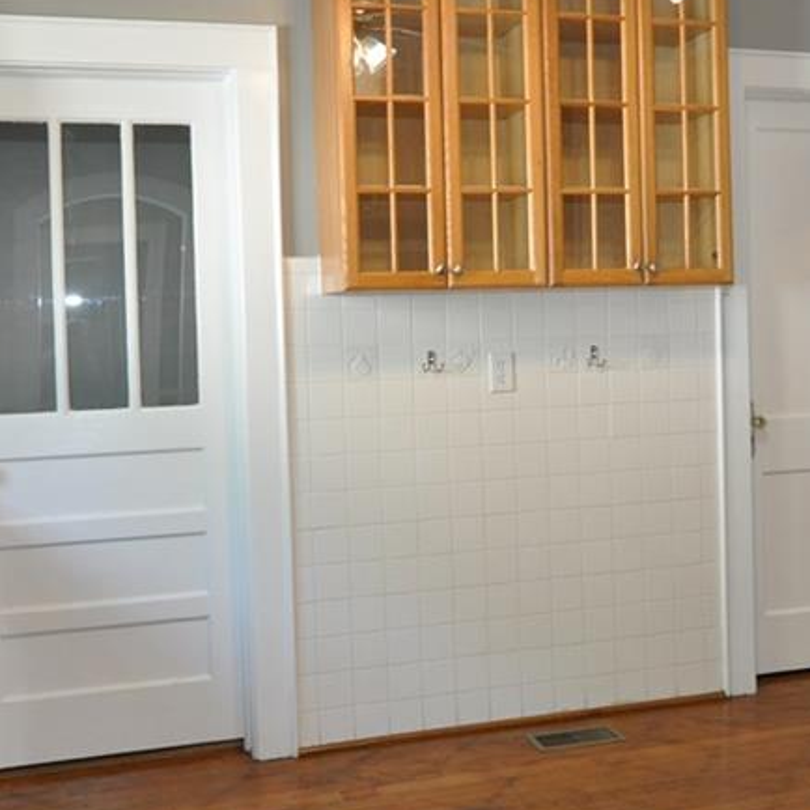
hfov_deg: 40.0
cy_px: 335
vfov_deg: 39.9
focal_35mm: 42
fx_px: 1112
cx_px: 416
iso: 800
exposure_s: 1/60
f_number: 4
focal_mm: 14
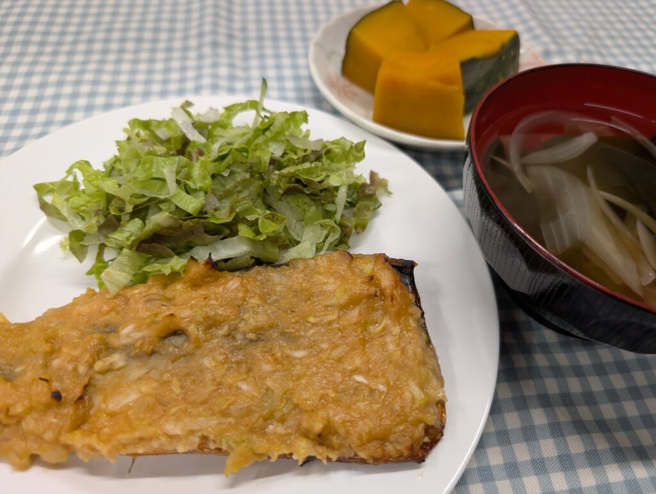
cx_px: 328
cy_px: 247
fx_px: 455
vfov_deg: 56.9
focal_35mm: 24
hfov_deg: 71.5
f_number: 1.68
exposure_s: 1/120
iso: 93
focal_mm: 6.9
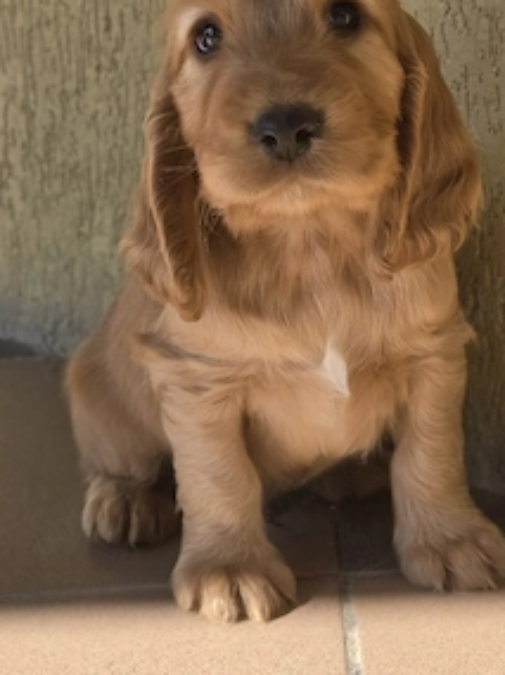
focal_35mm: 97
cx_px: 341
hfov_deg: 15.2
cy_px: 343
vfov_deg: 20.3
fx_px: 1891
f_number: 2.4
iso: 40
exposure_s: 1/588
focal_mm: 7
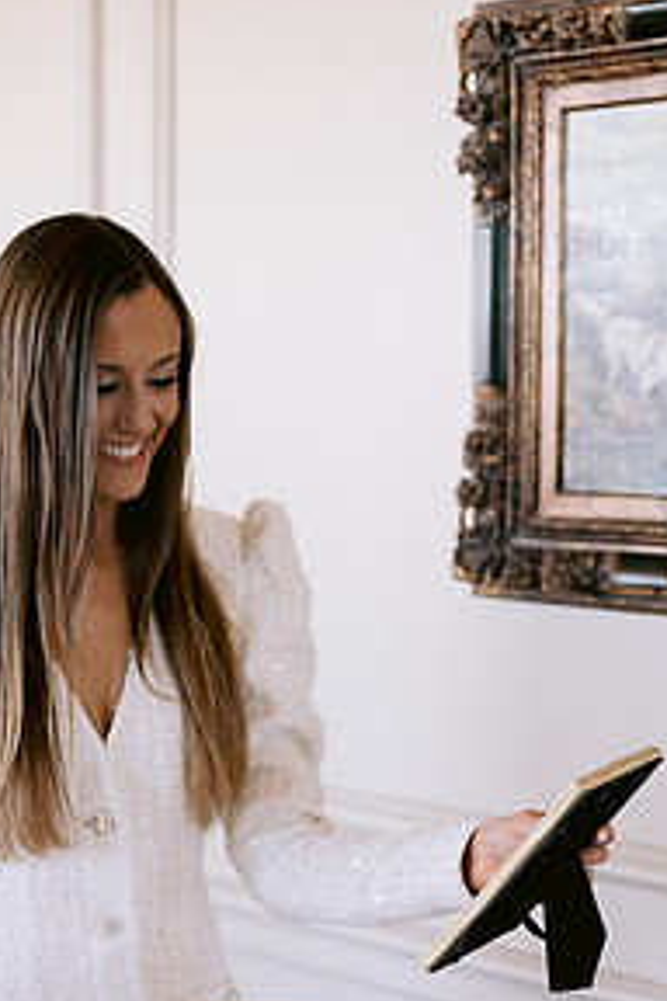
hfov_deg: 17.5
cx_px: 285
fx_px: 2168
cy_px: 765
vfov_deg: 25.6
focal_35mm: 78
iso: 800
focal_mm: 50
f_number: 2.8
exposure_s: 1/200
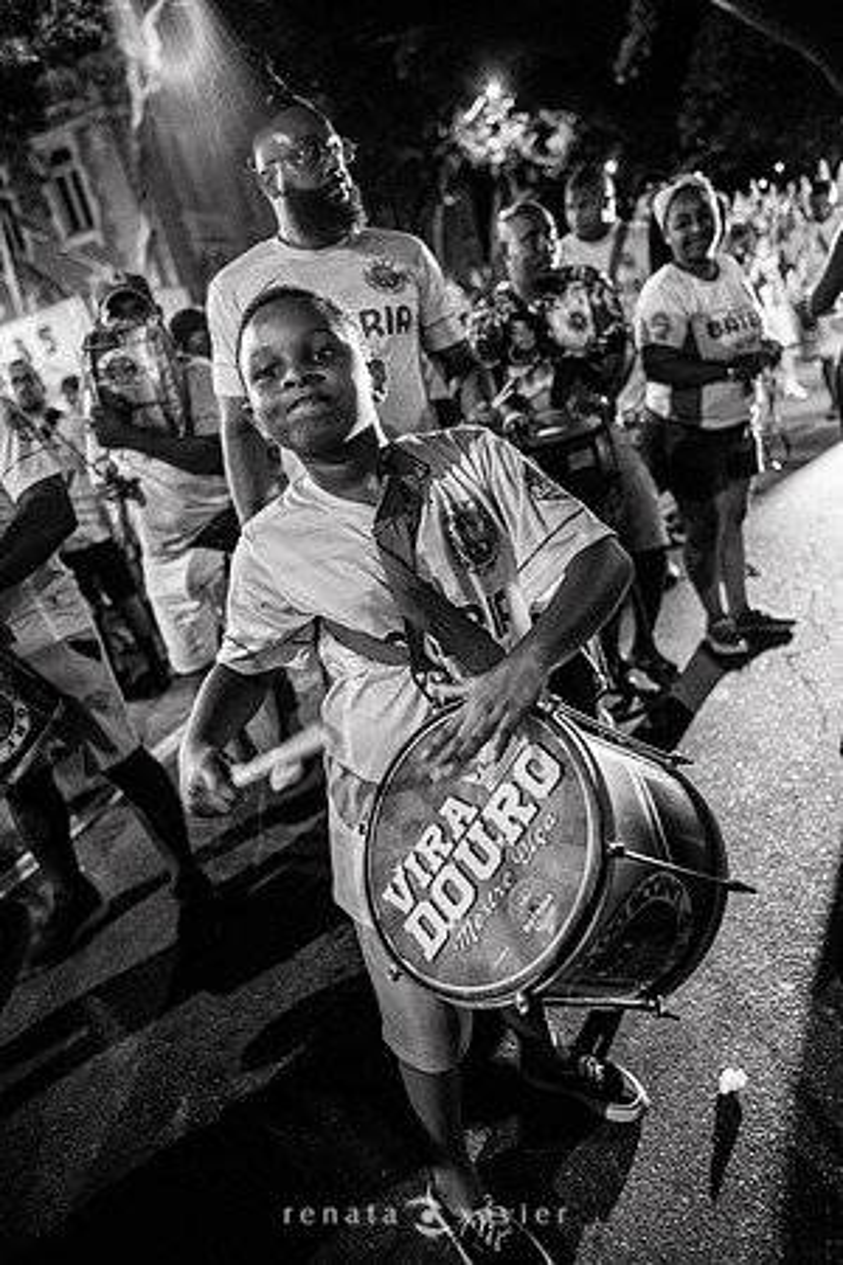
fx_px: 843
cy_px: 632
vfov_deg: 73.7
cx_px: 422
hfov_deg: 53.1
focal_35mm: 24
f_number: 2
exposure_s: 1/320
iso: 2500
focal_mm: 24
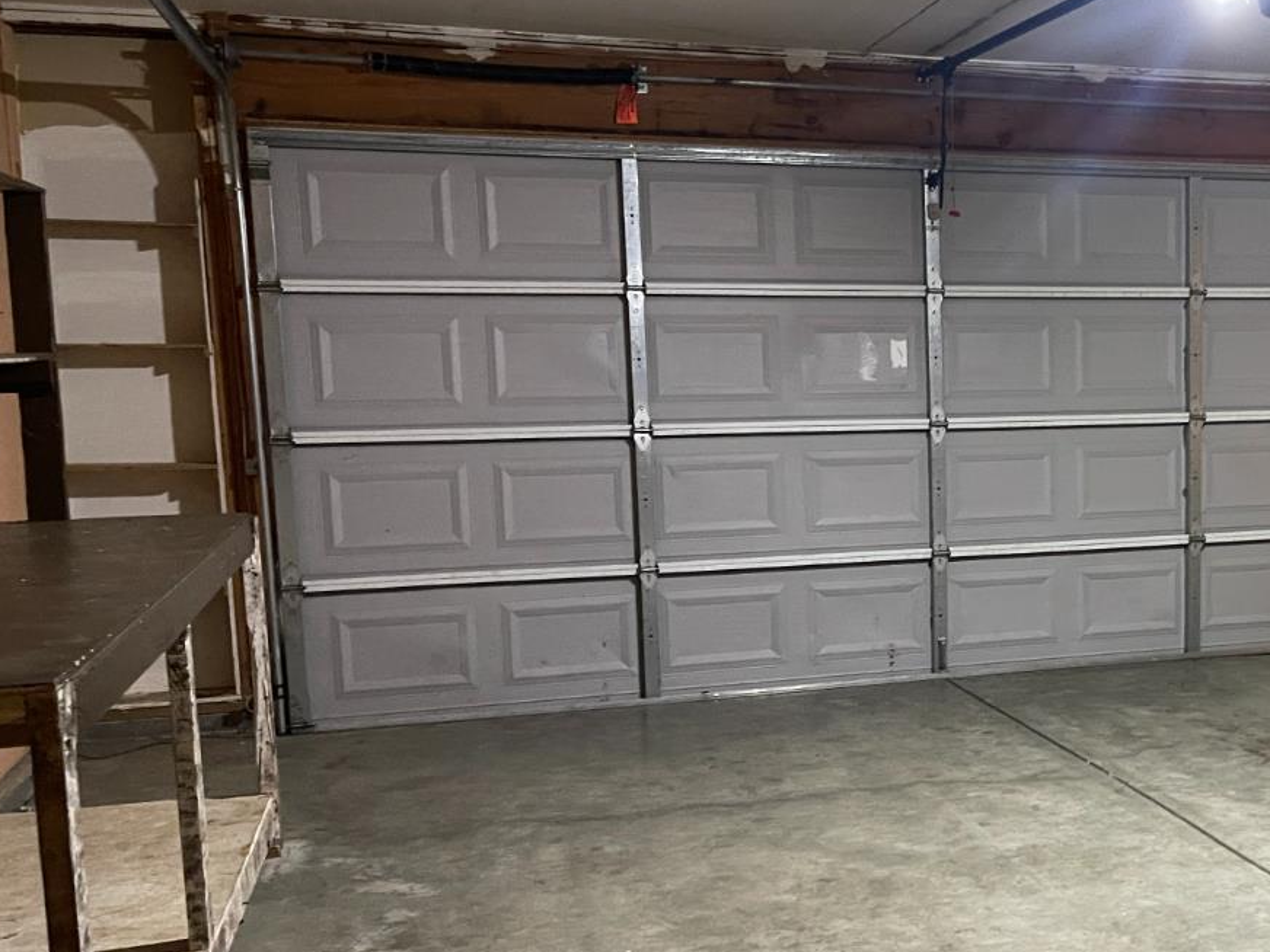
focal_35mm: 43
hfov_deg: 41.4
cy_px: 547
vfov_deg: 33.5
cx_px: 1069
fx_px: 1578
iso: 500
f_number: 1.6
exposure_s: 1/30
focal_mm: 5.1
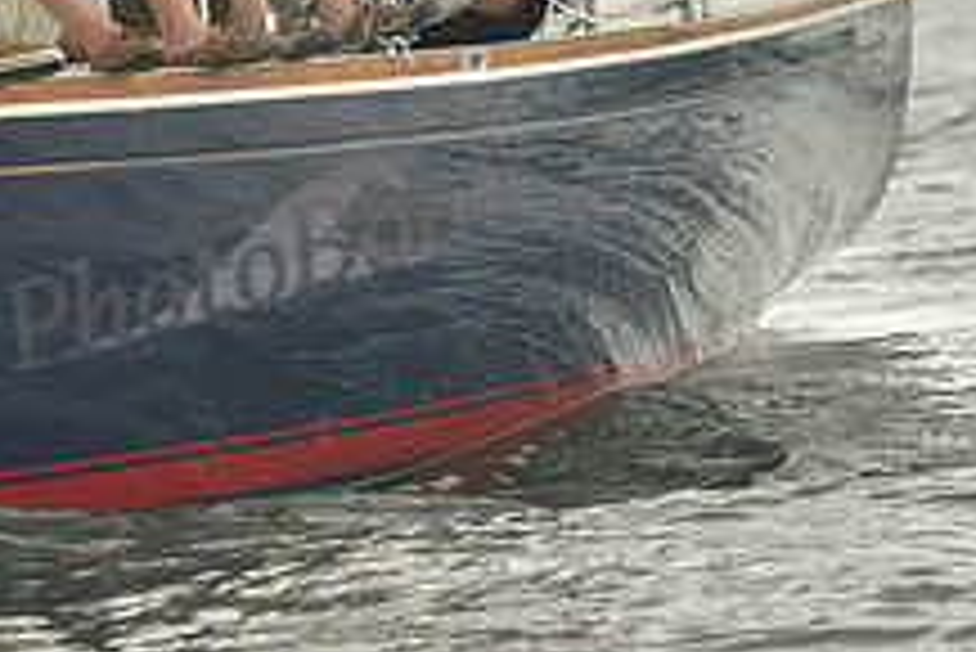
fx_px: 9793
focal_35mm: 361
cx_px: -225
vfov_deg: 3.8
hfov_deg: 5.7
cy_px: 83
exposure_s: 1/1000
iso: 200
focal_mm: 135
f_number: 4
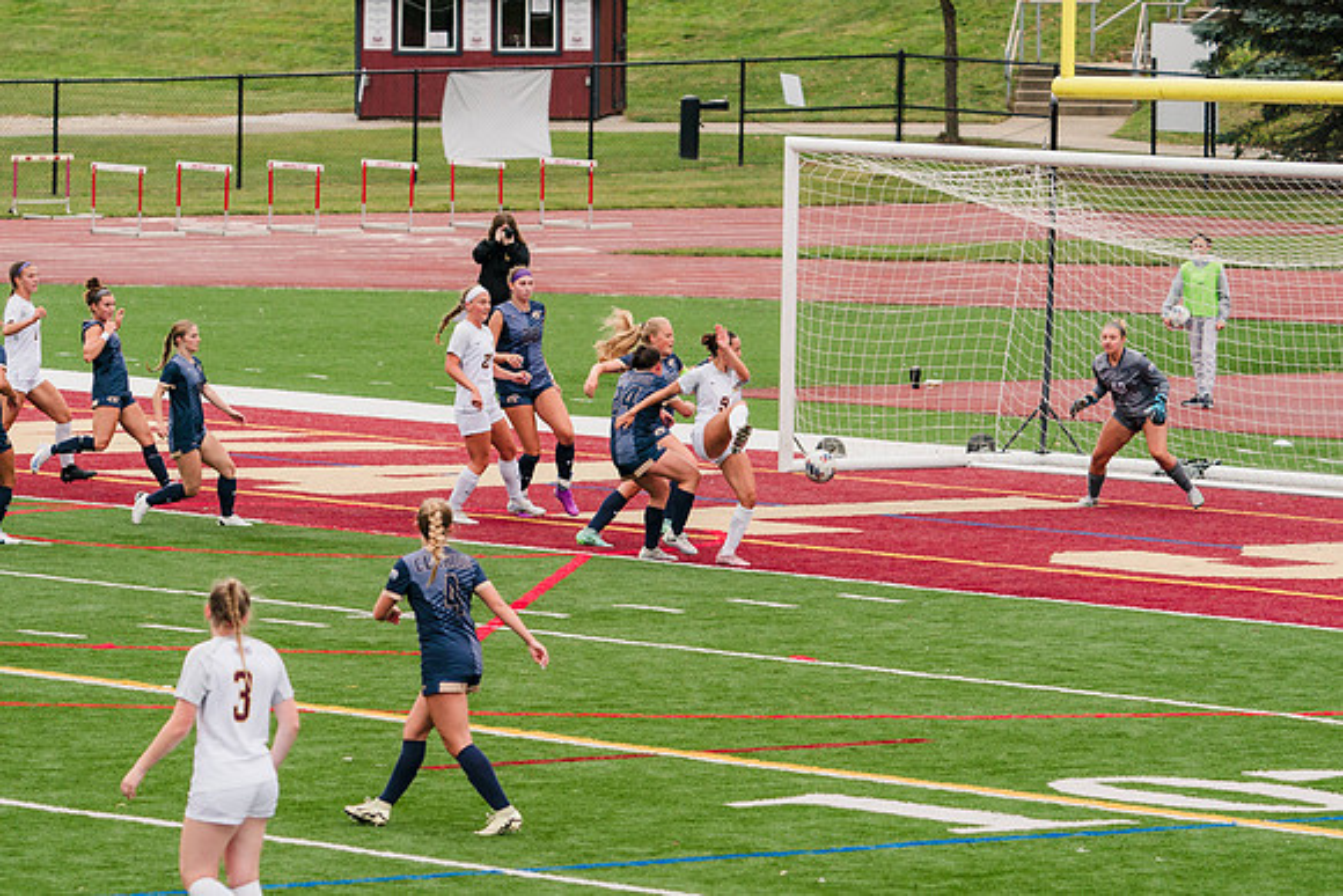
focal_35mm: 250
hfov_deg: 8.2
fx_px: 9317
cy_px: 559
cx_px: 505
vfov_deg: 5.5
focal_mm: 200
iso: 500
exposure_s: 1/1600
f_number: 5.6
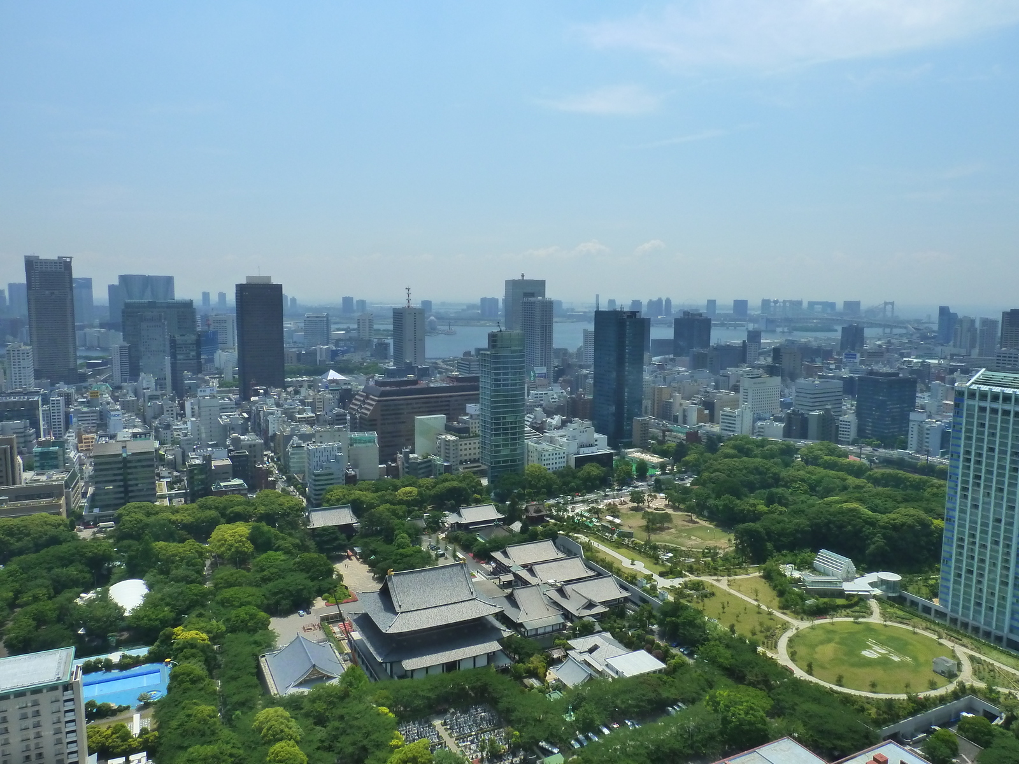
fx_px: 736
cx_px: 510
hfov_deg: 69.4
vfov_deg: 54.9
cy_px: 382
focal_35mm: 25
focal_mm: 4.1
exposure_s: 1/500
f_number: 5.6
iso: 200
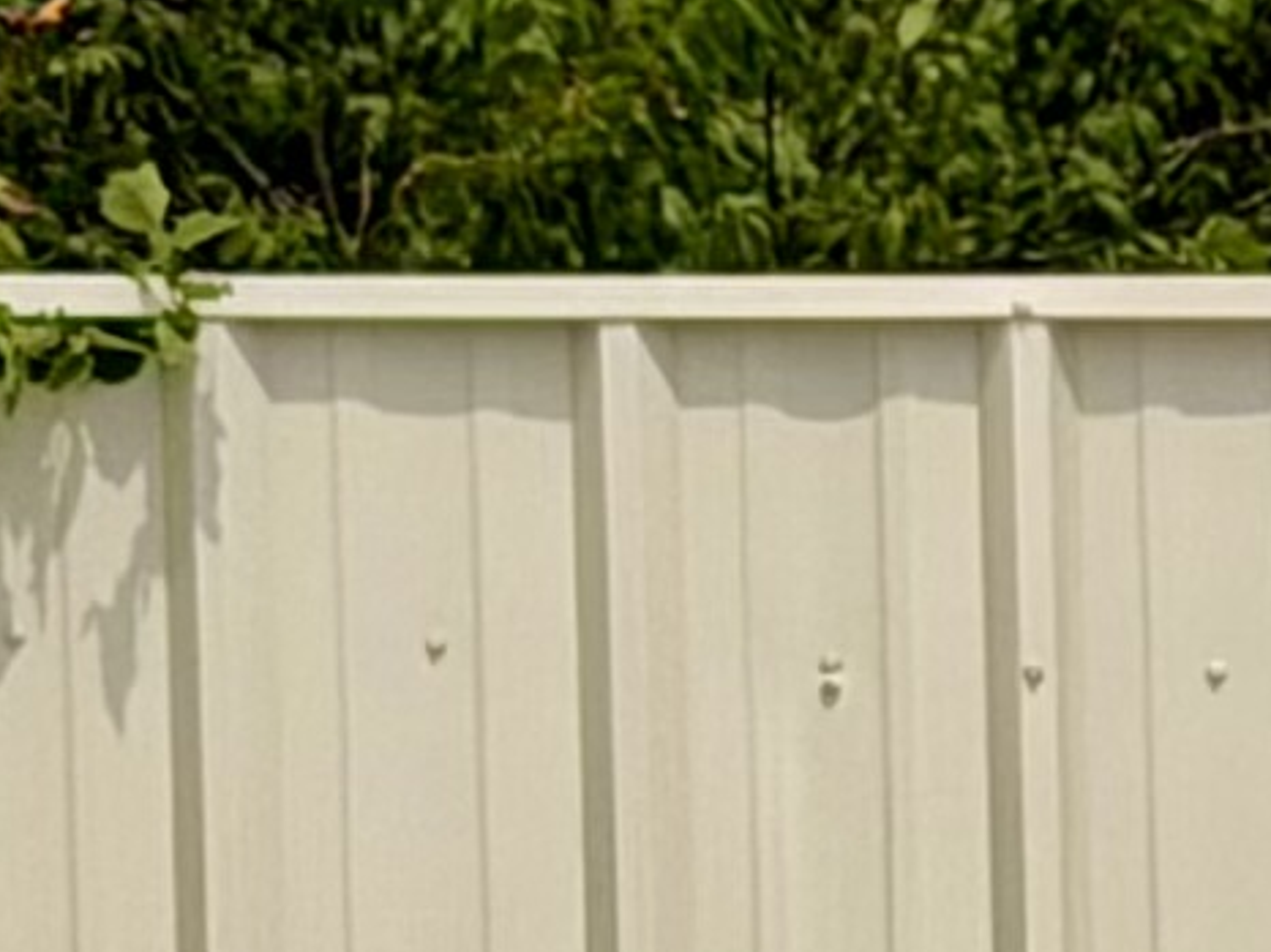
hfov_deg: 5.5
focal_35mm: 341
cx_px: 3452
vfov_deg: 4.2
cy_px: 3024
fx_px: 12514
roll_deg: -0.4
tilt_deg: -5.0
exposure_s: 1/9901
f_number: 1.78
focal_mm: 6.76
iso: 64
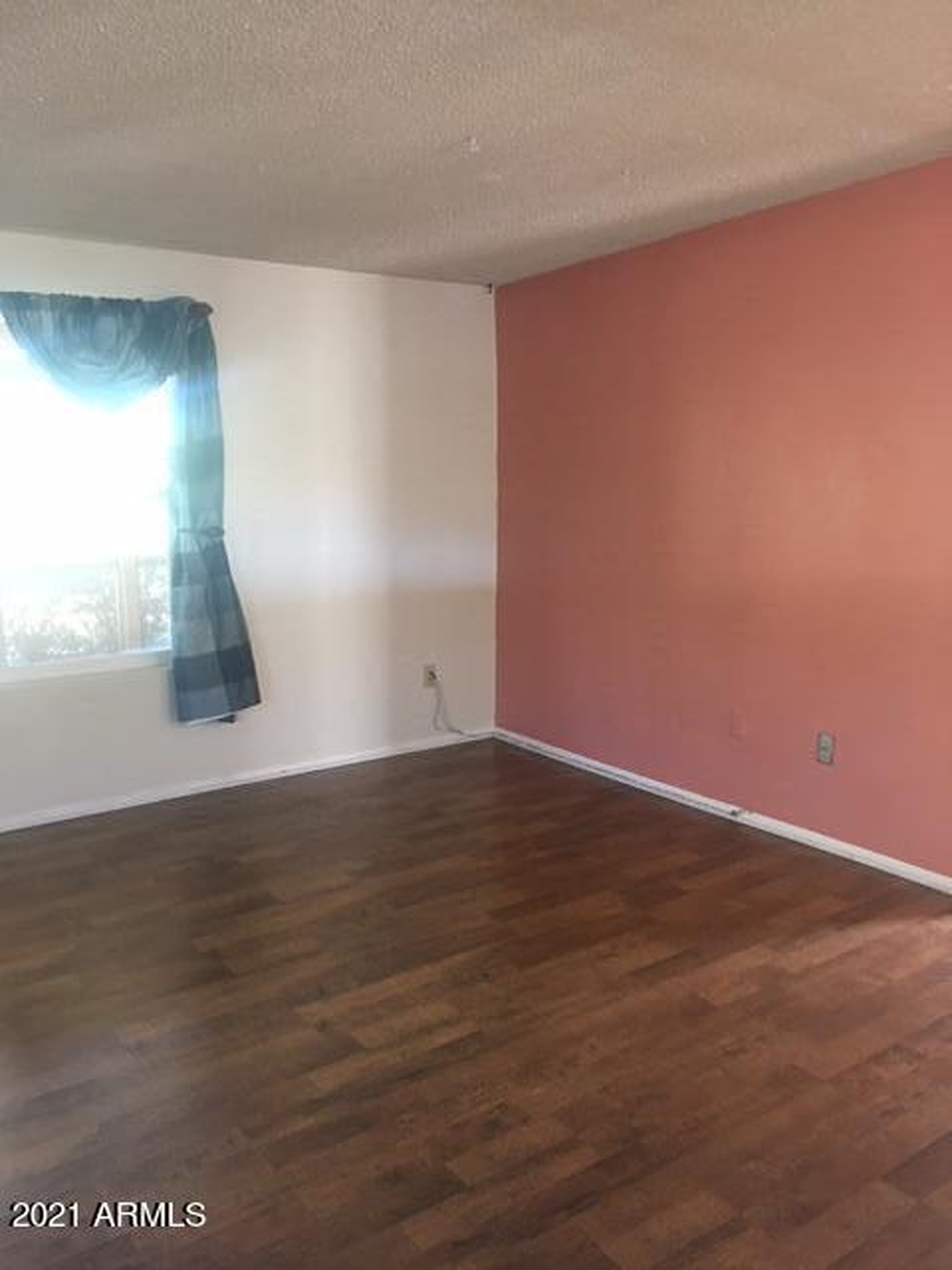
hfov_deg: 48.2
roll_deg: +0.4
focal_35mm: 29
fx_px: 1063
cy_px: 635
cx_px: 476
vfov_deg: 61.7
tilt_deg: -8.3
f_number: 2.2
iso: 80
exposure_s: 1/8
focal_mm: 4.15
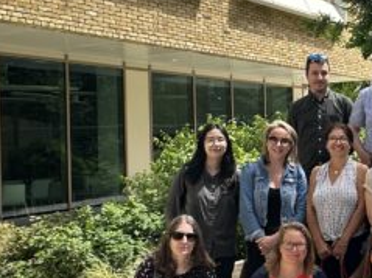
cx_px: 434
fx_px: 644
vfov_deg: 24.4
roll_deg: +1.4
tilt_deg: +1.4
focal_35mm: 60
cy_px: 138
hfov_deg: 28.5
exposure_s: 1/520
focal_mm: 2.22
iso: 40
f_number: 2.2
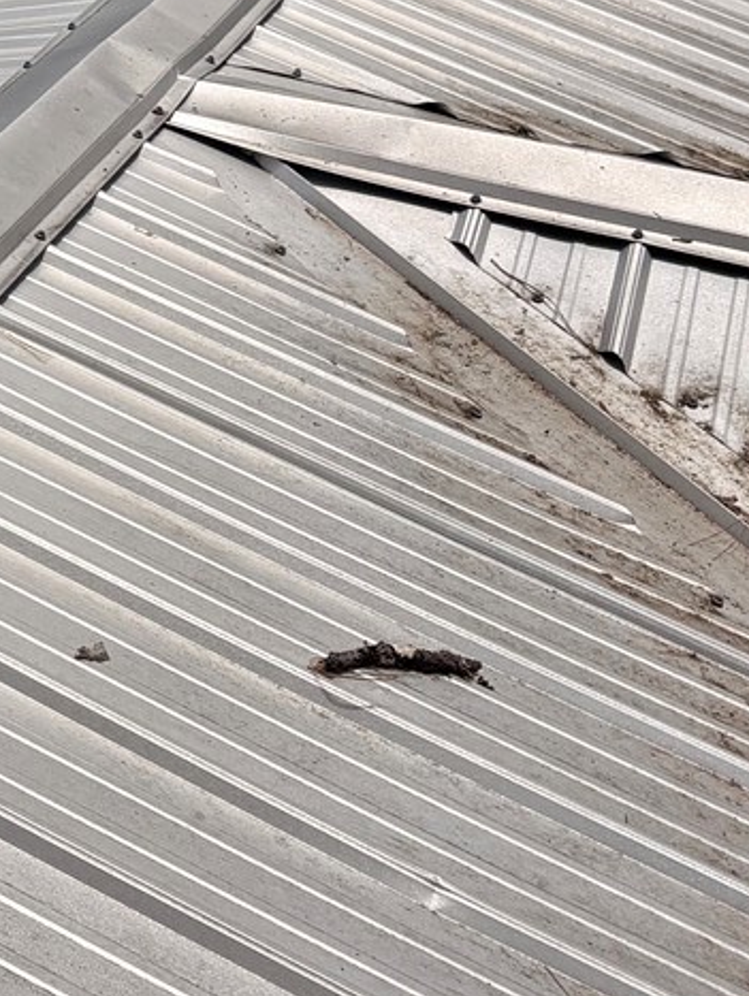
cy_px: 0
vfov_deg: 21.2
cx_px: -137
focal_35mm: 89
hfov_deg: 16.0
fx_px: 2564
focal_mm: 5.96
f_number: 1.6
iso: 50
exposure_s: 1/8850
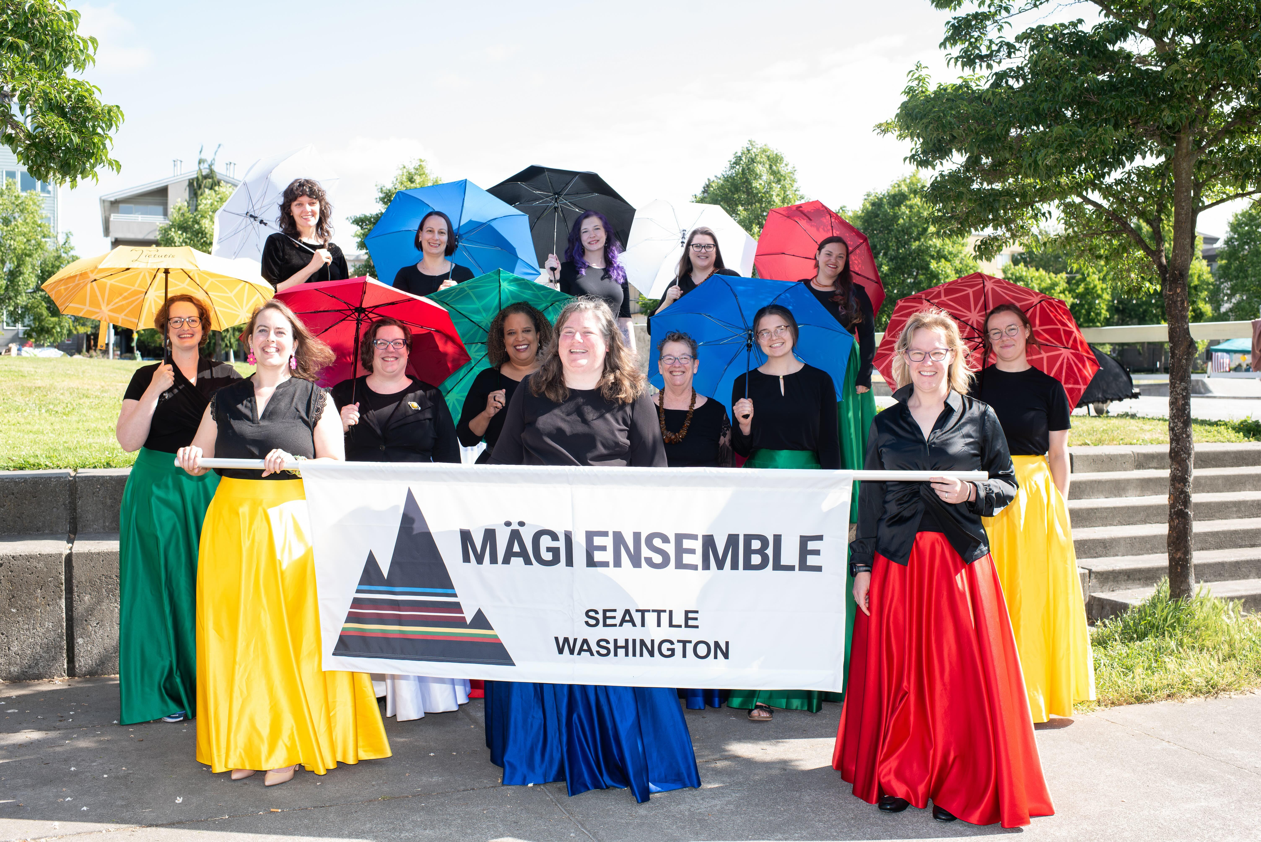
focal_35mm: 35
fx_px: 1226
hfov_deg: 54.4
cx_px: 630
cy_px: 421
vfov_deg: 37.9
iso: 200
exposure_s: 1/200
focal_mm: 35
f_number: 6.3
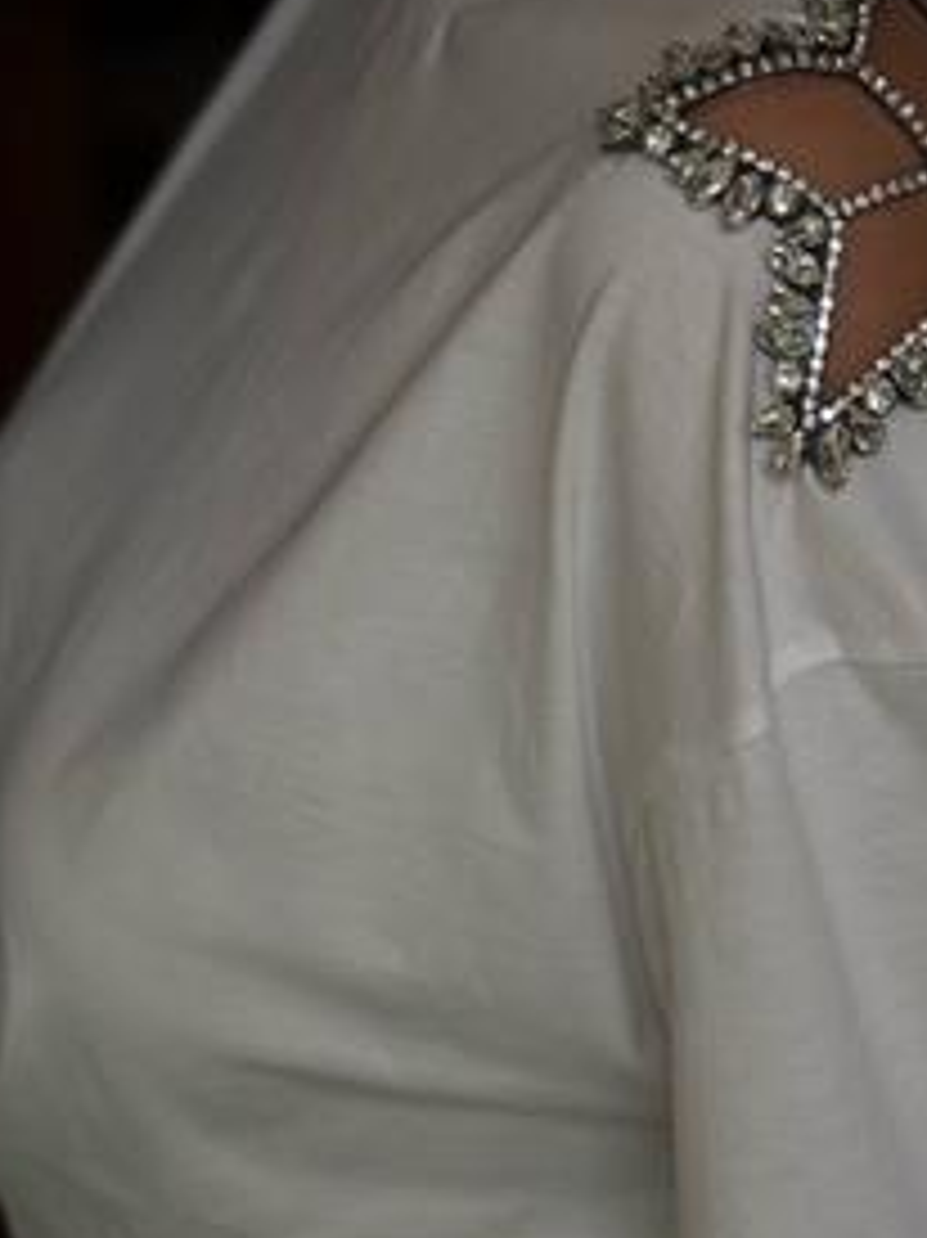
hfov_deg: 15.8
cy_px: 624
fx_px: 3323
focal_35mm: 93
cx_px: 716
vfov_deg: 21.1
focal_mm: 6.76
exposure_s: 1/202
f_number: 1.78
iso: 80
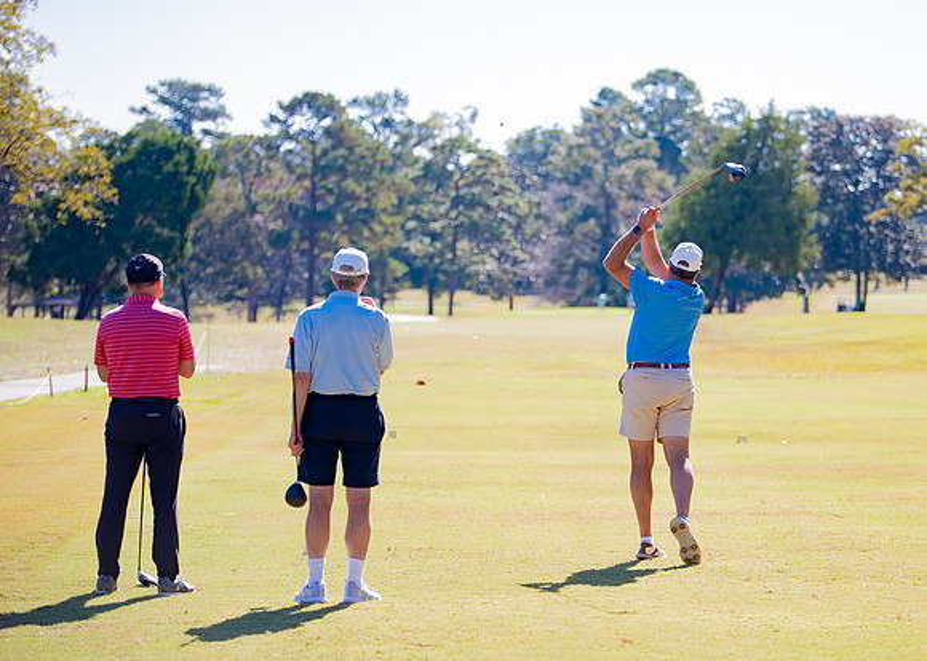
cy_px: 324
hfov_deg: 15.4
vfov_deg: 11.0
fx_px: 3433
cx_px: 603
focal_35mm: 130
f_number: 2.8
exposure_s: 1/1000
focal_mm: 100
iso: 100
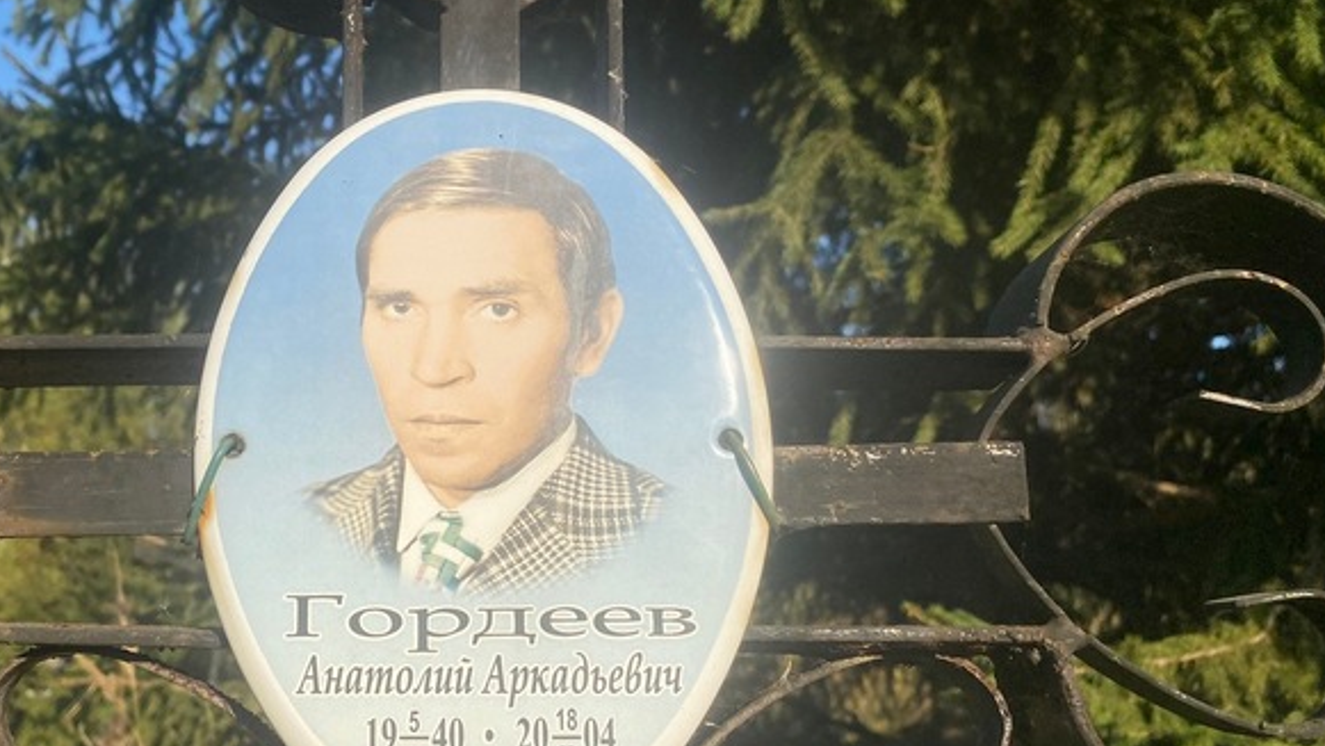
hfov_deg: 50.7
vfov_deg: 30.4
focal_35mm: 39
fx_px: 1370
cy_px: 408
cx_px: 447
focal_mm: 4.25
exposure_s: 1/4274
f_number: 1.8
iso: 32
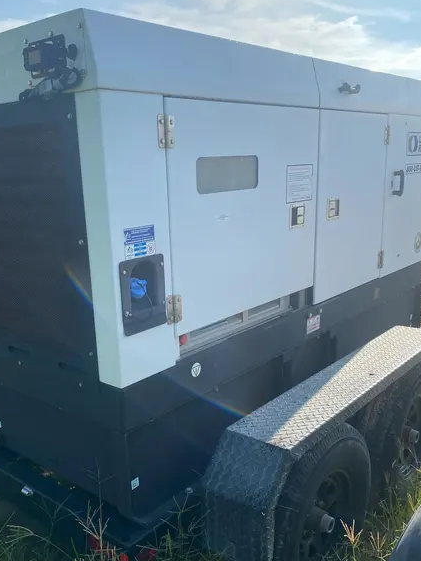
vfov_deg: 53.9
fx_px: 551
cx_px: 183
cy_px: 304
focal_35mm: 34
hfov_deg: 41.7
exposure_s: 1/2105
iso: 32
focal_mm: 4.25
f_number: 1.8
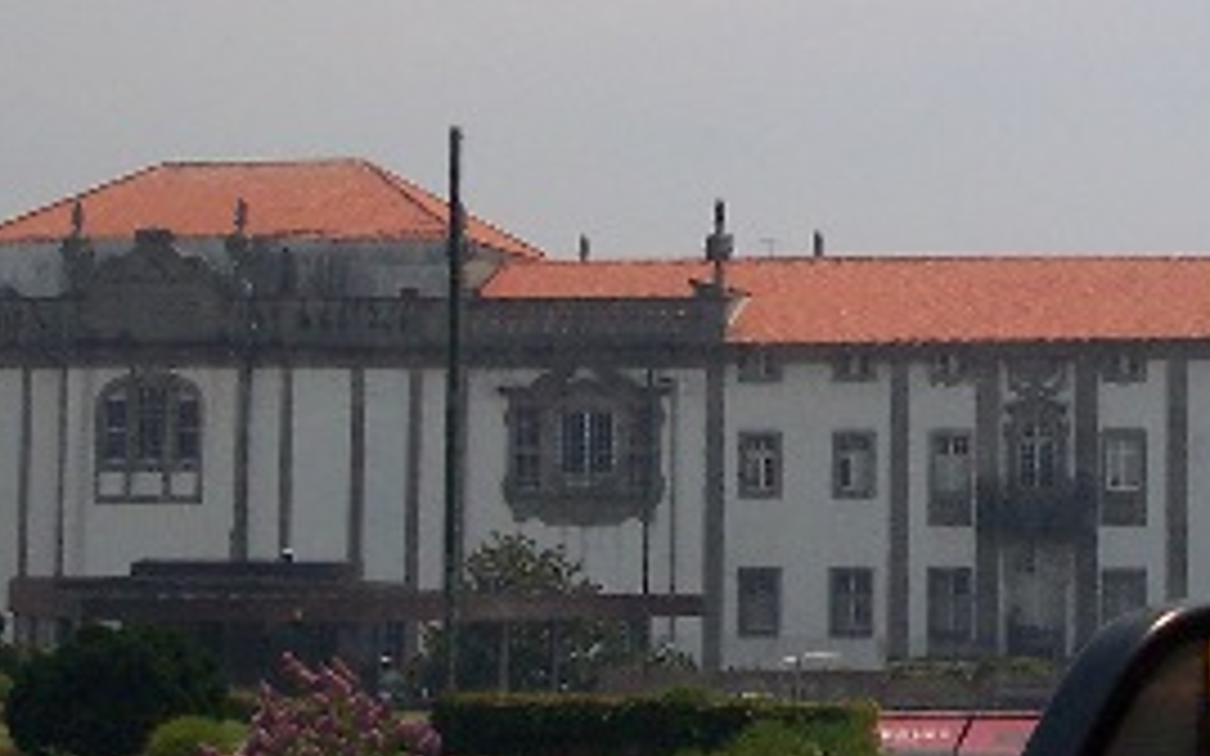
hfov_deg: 17.2
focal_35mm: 120
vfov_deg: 10.8
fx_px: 3956
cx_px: 981
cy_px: -54
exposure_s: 1/1000
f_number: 4.8
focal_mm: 8
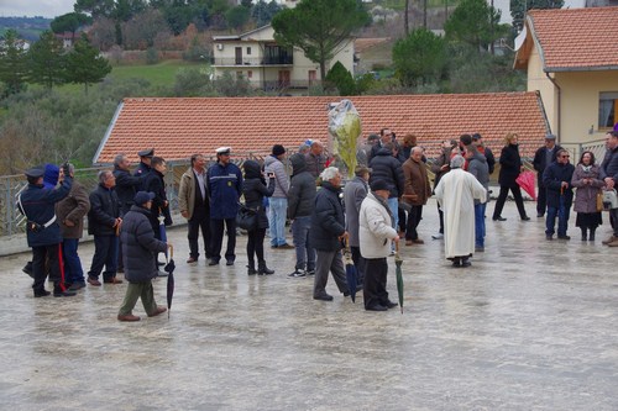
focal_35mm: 90
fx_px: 1544
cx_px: 309
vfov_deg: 15.2
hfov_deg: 22.6
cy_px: 206
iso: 400
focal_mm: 60
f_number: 8
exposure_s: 1/250
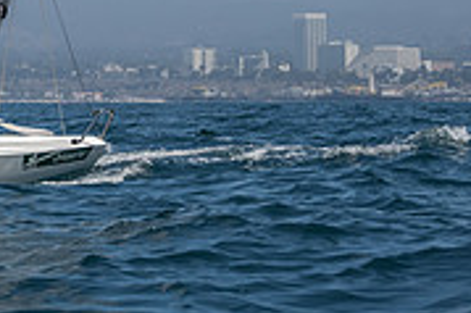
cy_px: -159
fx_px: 3359
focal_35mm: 257
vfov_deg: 5.3
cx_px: -250
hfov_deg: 7.9
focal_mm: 77
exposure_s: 1/1000
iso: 400
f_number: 6.3
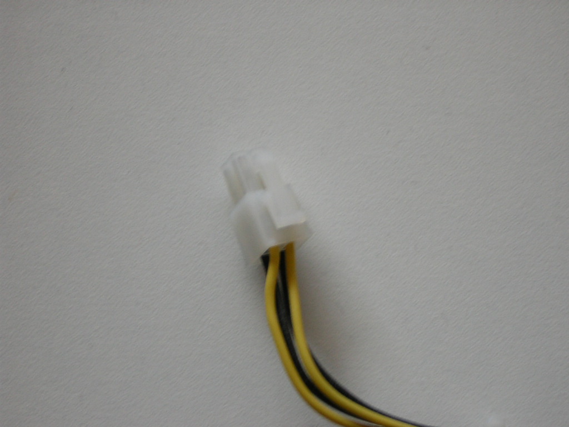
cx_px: 284
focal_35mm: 108
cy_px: 214
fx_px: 1775
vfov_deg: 13.7
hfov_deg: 18.2
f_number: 4.7
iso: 50
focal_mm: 14.1
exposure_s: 1/30
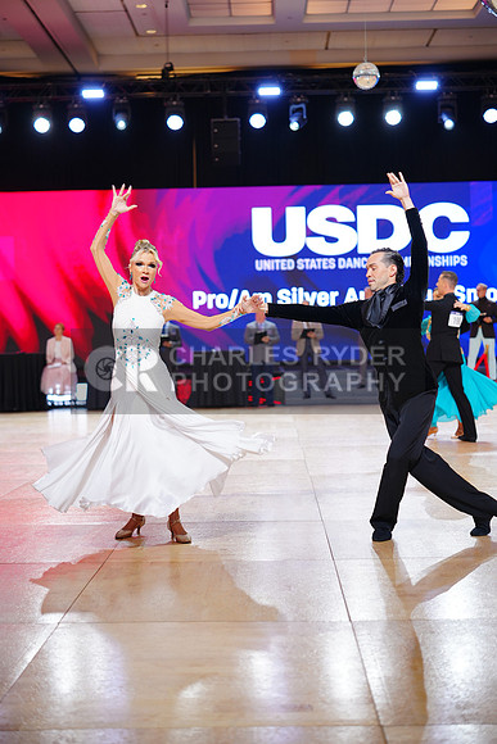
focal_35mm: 50
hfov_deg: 27.0
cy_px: 372
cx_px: 248
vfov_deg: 39.6
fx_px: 1035
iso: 320
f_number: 2
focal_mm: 50
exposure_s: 1/400
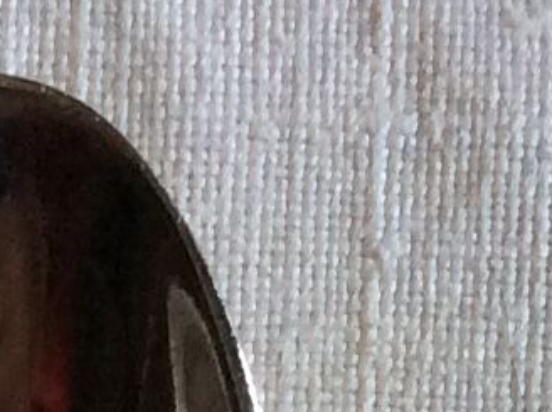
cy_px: 1566
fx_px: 4029
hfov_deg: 7.7
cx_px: -303
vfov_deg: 5.3
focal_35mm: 253
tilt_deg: -85.6
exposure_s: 1/25
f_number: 2.4
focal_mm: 3.3
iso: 64
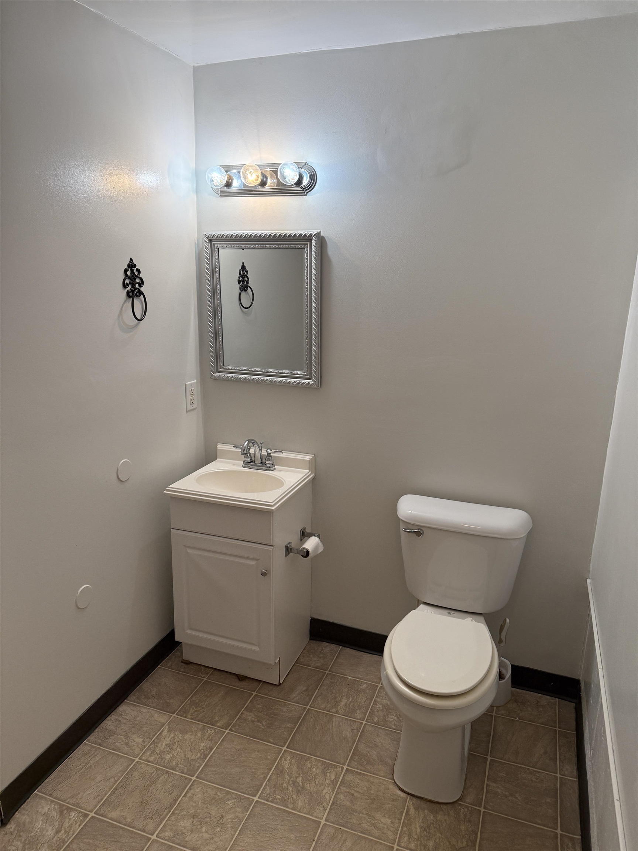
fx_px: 590
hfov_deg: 56.8
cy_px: 426
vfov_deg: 71.6
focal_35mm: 24
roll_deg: -2.4
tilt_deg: -15.0
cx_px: 319
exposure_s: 1/175
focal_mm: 6.76
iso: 160
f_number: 1.78
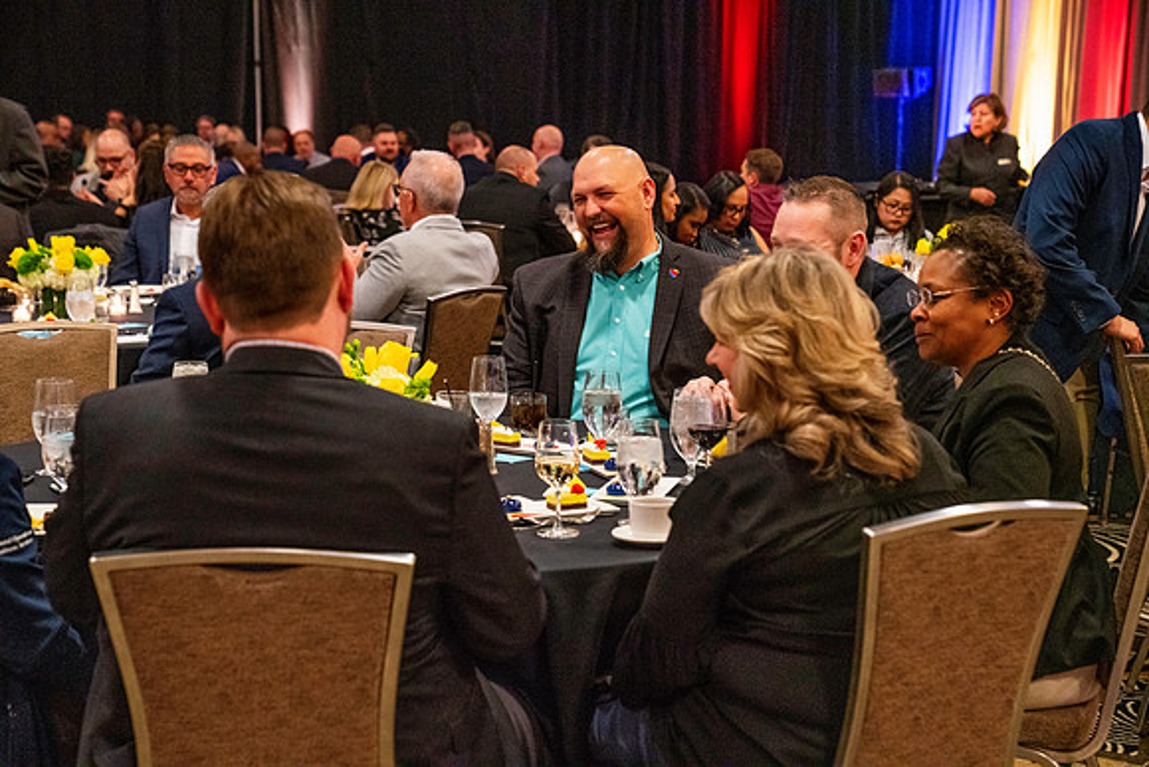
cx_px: 574
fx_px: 2235
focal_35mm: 70
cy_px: 384
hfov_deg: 28.8
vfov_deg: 19.5
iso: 16000
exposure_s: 1/125
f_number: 4.5
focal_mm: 70
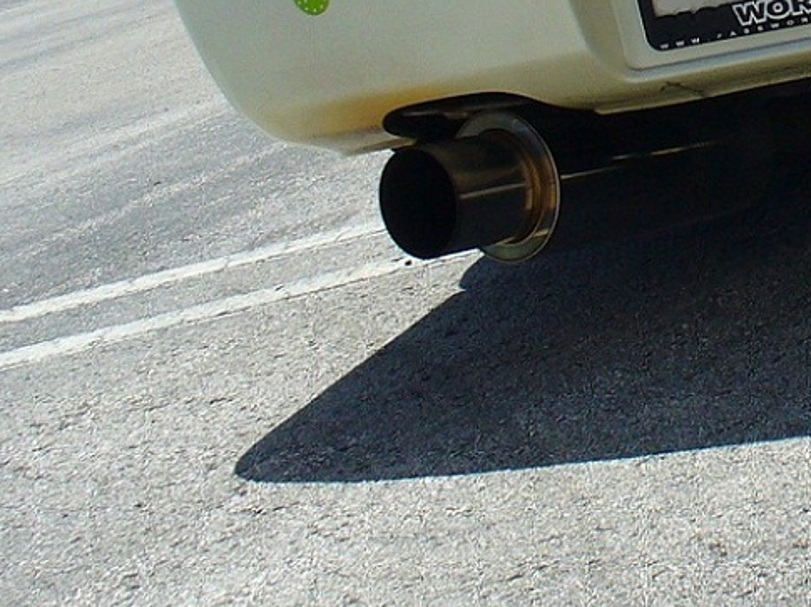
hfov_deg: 14.9
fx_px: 2950
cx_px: 1085
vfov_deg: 11.5
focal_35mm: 126
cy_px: -140
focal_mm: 6.1
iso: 80
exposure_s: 1/400
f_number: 5.6
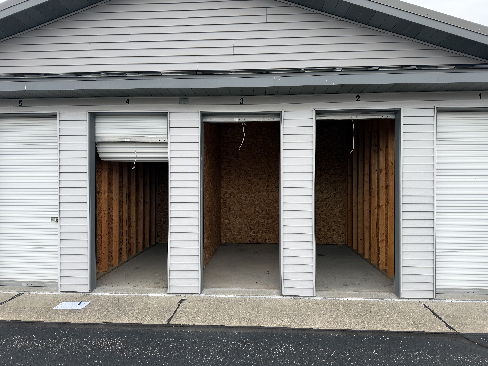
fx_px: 338
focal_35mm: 24
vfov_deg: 56.8
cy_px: 183
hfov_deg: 71.6
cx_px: 244
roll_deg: -0.7
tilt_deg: -0.1
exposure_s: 1/162
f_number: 1.78
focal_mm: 6.76
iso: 64
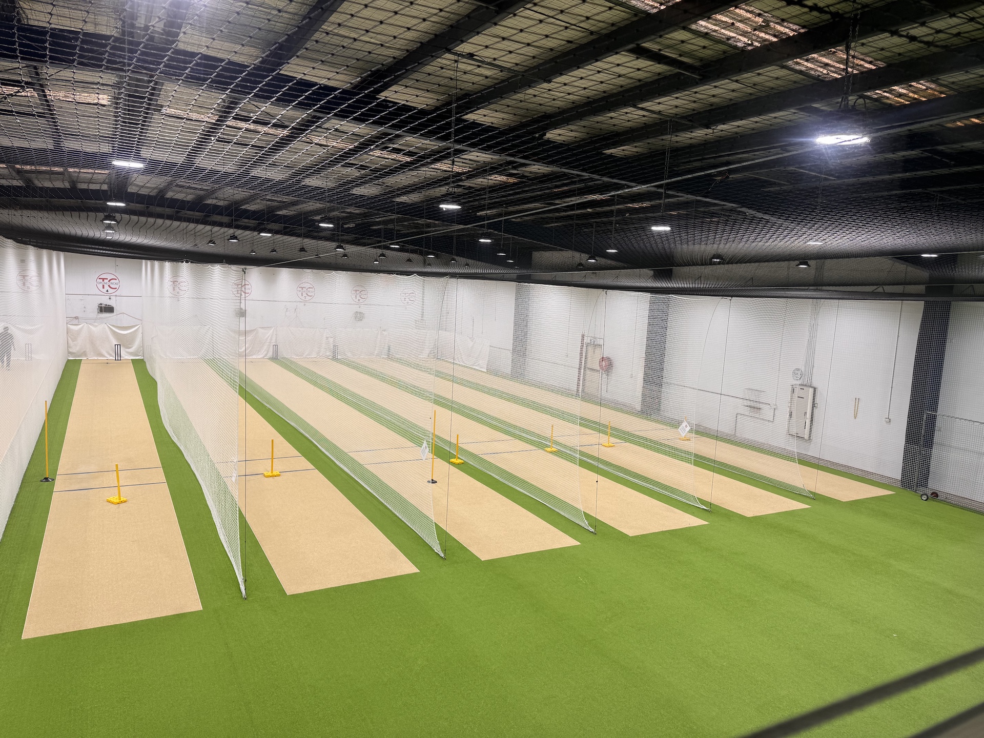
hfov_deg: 71.6
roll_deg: -3.2
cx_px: 492
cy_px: 369
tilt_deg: -7.3
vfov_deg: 56.8
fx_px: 682
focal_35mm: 24
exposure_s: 1/186
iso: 64
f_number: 1.78
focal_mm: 6.76
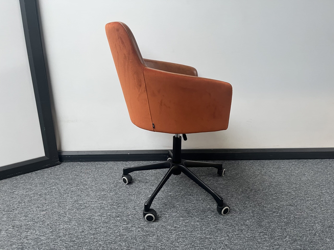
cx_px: 167
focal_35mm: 26
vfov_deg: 53.1
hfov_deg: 67.3
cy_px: 125
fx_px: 251
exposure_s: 1/77
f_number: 1.6
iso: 125
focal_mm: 5.1
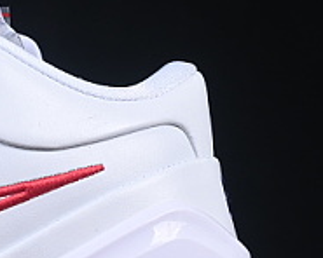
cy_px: 154
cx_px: -201
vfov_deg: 5.1
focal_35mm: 304
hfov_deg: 6.3
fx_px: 2906
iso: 160
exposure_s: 1/100
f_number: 8
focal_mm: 50
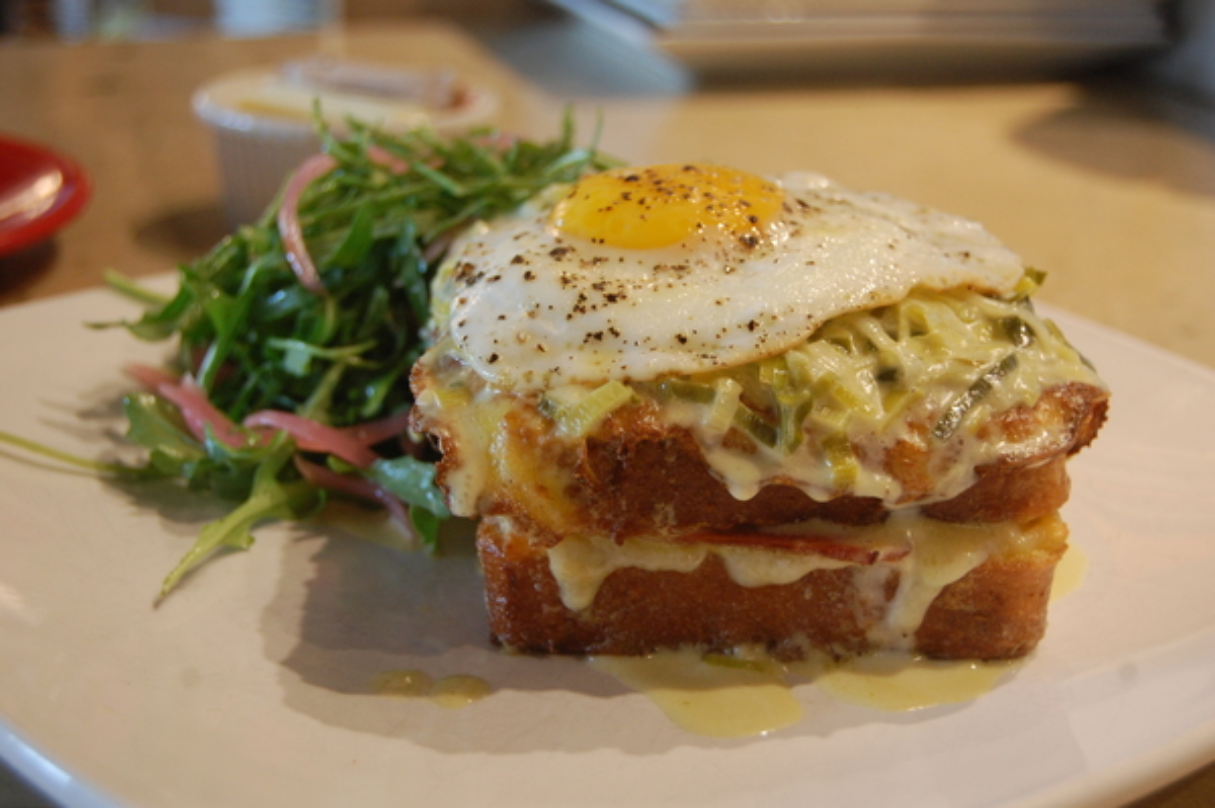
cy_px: 404
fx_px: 1922
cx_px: 608
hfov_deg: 35.1
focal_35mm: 57
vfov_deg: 23.7
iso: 800
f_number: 5
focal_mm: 38
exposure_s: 1/13
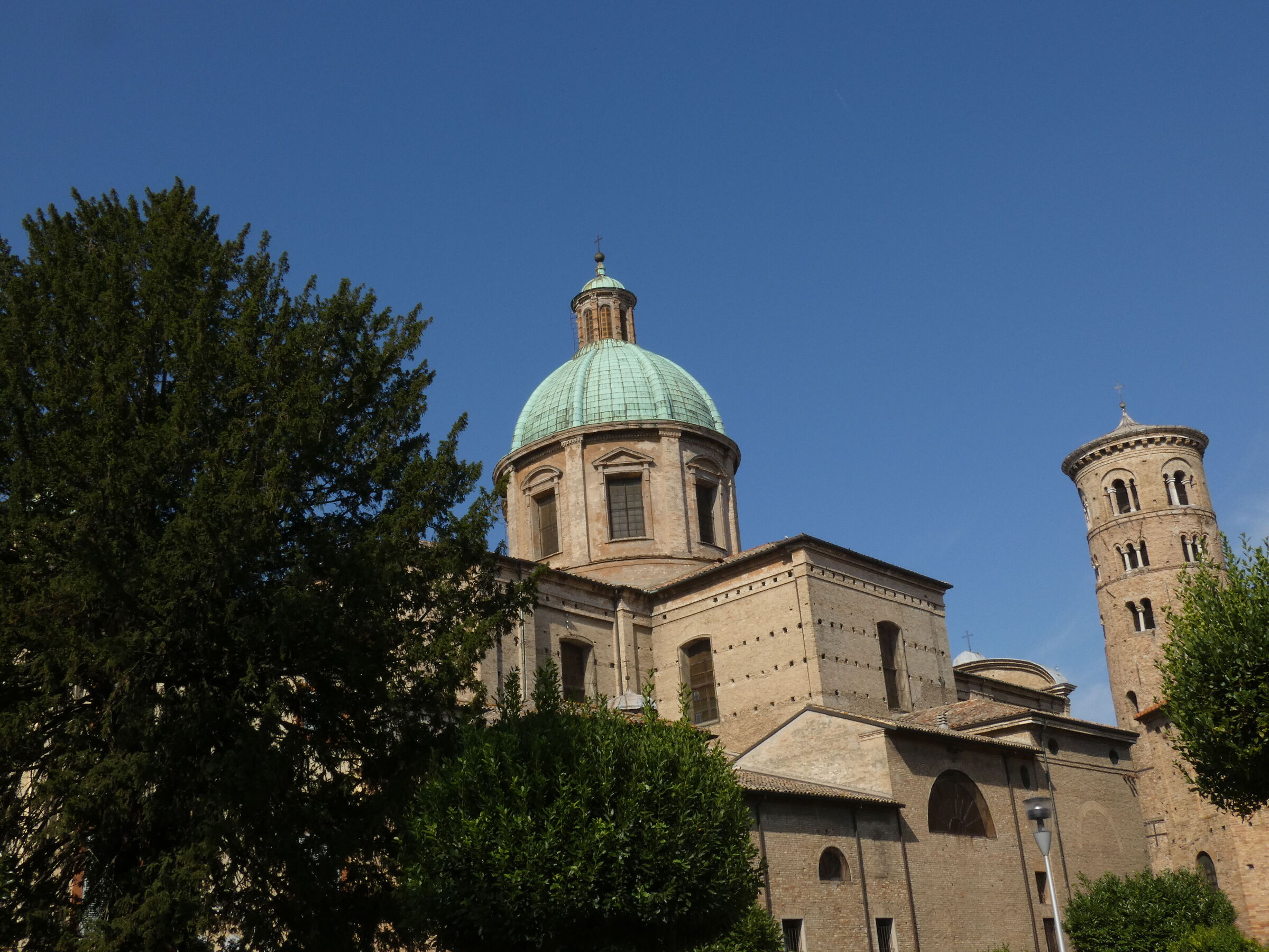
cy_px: 476
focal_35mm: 36
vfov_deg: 39.7
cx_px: 634
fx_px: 1320
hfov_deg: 51.4
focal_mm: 6.5
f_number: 8
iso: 100
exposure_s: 1/400
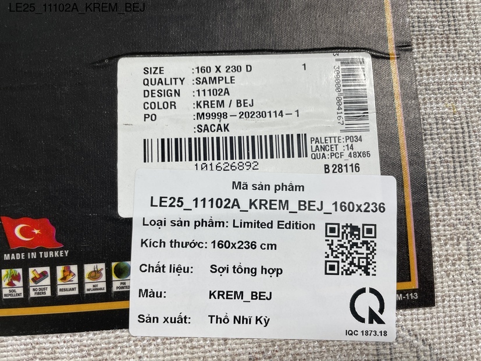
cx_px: 240
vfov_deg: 53.1
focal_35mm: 26
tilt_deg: -86.2
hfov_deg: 67.3
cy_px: 180
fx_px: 361
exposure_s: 1/104
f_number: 1.6
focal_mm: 4.2
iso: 32
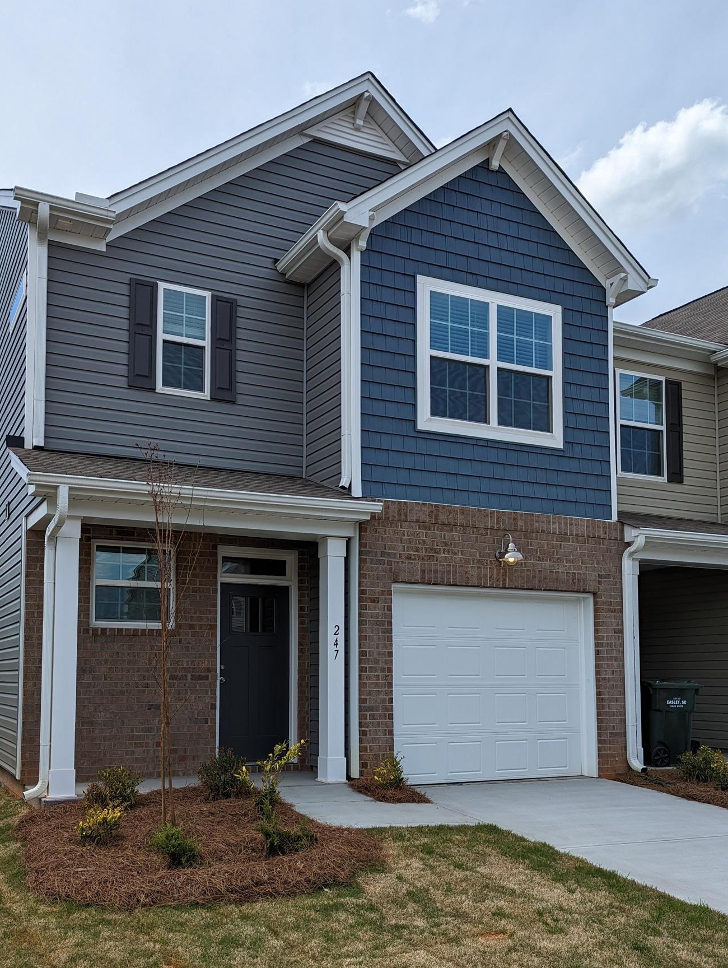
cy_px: 623
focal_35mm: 32
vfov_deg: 55.9
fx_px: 896
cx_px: 304
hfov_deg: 44.1
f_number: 1.85
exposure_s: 1/2309
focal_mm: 6.81
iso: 46
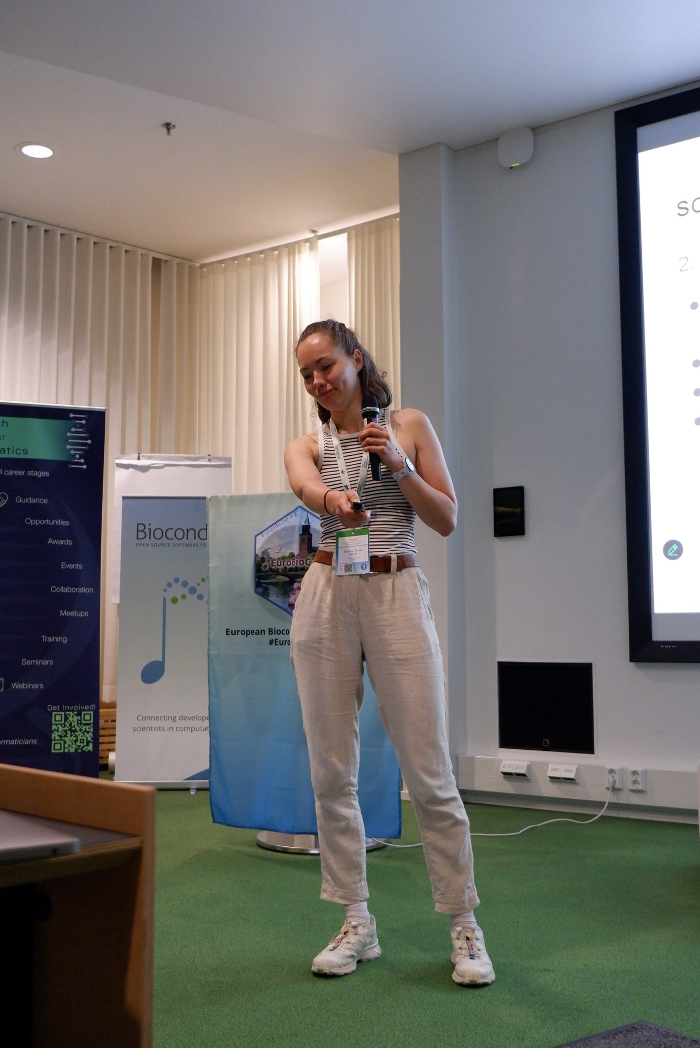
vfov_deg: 50.7
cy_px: 524
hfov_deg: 35.1
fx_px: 1107
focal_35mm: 38
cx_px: 350
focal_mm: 25.6
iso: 4000
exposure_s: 1/180
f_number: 4.4
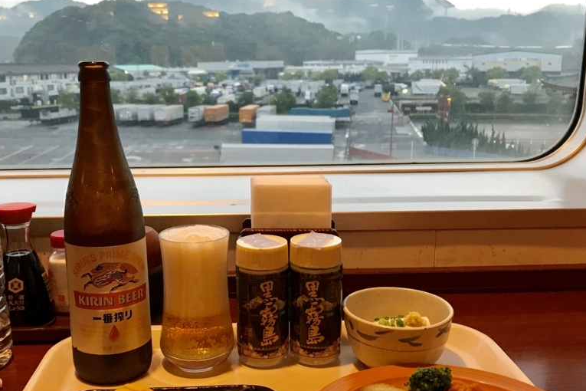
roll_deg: +0.8
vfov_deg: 34.1
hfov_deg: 49.5
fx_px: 635
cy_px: 224
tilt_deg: -15.1
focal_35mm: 39
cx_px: 264
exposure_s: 1/30
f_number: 1.8
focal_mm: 3.99
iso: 40
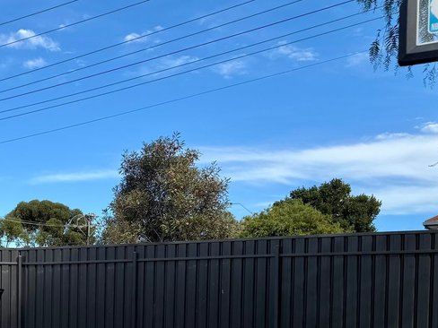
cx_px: 6
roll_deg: -0.1
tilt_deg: -2.8
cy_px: 332
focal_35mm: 59
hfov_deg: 30.5
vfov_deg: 23.7
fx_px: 747
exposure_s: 1/2710
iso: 80
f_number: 1.78
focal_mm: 6.76
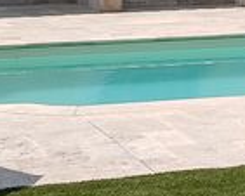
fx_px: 1306
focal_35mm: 180
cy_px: -140
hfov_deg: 10.4
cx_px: 361
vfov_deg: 8.3
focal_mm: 3.98
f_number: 1.8
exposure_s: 1/853
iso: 20
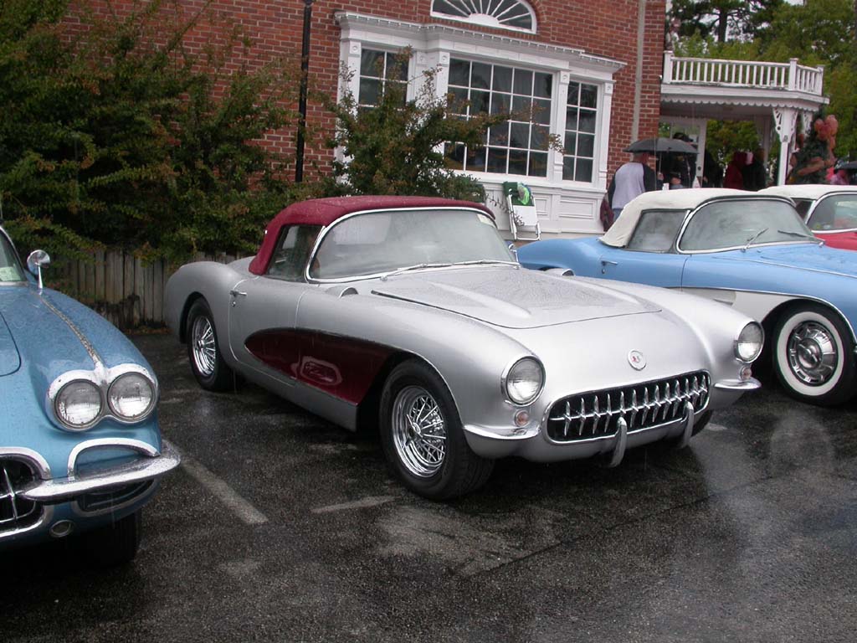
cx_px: 428
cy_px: 322
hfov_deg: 49.0
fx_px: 941
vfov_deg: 37.7
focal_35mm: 38
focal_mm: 7.85
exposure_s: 1/130
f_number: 5.3
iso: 100
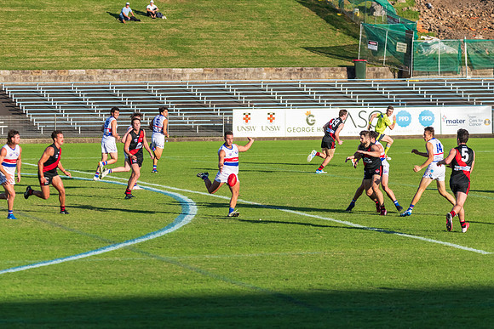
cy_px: 170
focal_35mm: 228
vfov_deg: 6.0
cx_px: 256
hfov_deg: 9.0
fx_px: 3126
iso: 1000
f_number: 5.3
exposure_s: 1/5000
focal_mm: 220
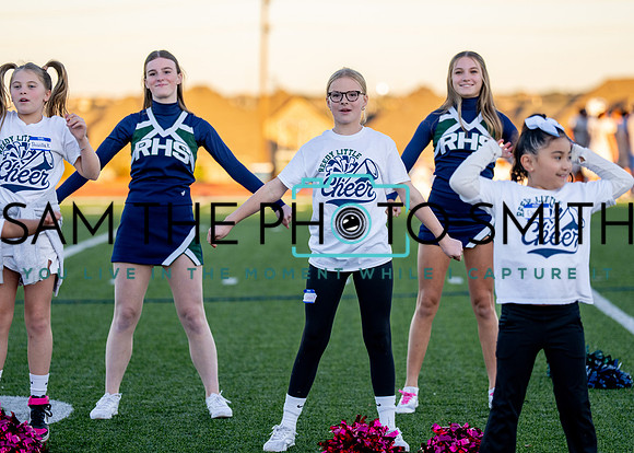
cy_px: 219
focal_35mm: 162
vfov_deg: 8.9
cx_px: 301
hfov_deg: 12.4
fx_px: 2910
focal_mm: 147
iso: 500
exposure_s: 1/1250
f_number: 2.8
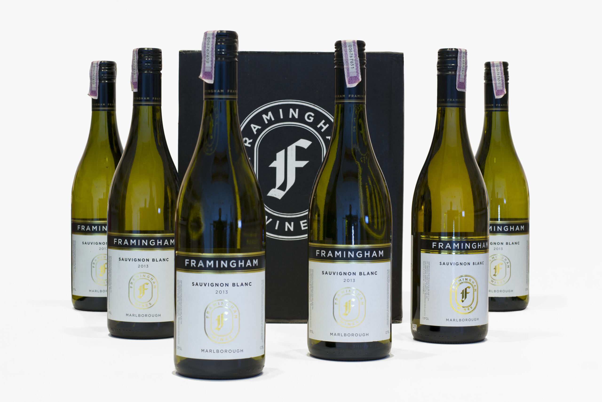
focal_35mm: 75
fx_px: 1254
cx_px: 301
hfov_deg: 27.0
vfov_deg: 18.2
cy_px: 201
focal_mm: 50
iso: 100
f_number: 8
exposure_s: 1/2
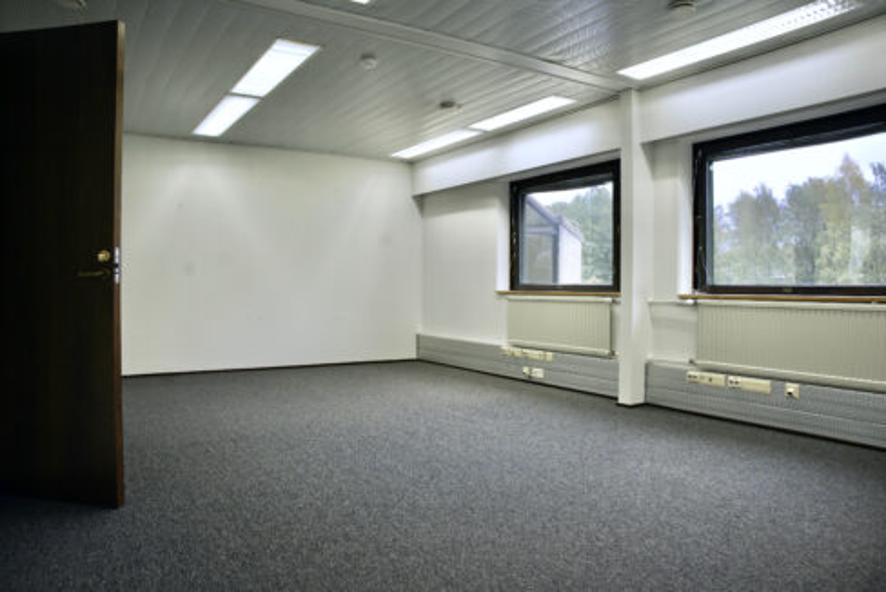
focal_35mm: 24
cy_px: 296
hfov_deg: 73.7
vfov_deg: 53.2
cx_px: 443
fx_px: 591
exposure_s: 1/80
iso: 500
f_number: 5.6
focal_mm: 24
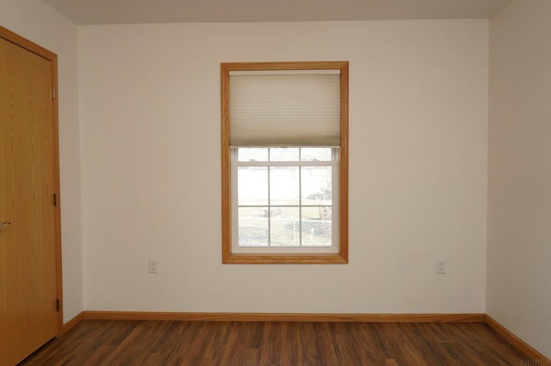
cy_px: 183
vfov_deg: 45.6
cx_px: 276
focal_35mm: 28
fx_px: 436
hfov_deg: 64.6
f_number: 4
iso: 320
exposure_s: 1/160
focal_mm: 19
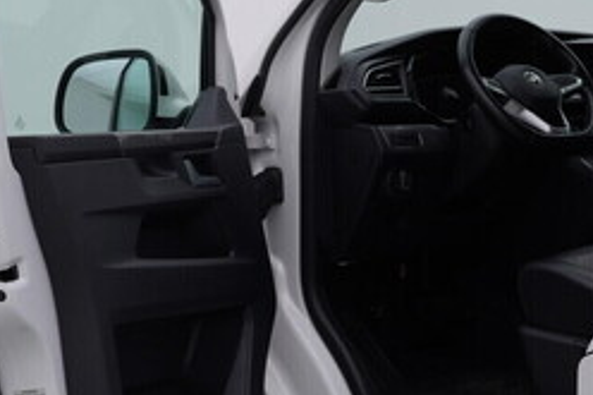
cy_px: 205
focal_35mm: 80
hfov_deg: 25.4
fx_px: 1317
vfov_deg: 17.0
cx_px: 340
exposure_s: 1/100
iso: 125
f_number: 4.5
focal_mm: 24
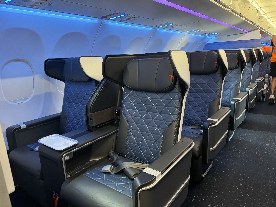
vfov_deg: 56.8
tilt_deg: -16.0
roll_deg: +2.9
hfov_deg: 71.6
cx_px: 138
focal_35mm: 24
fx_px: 191
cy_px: 104
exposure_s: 1/52
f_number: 1.78
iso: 500
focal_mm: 6.76
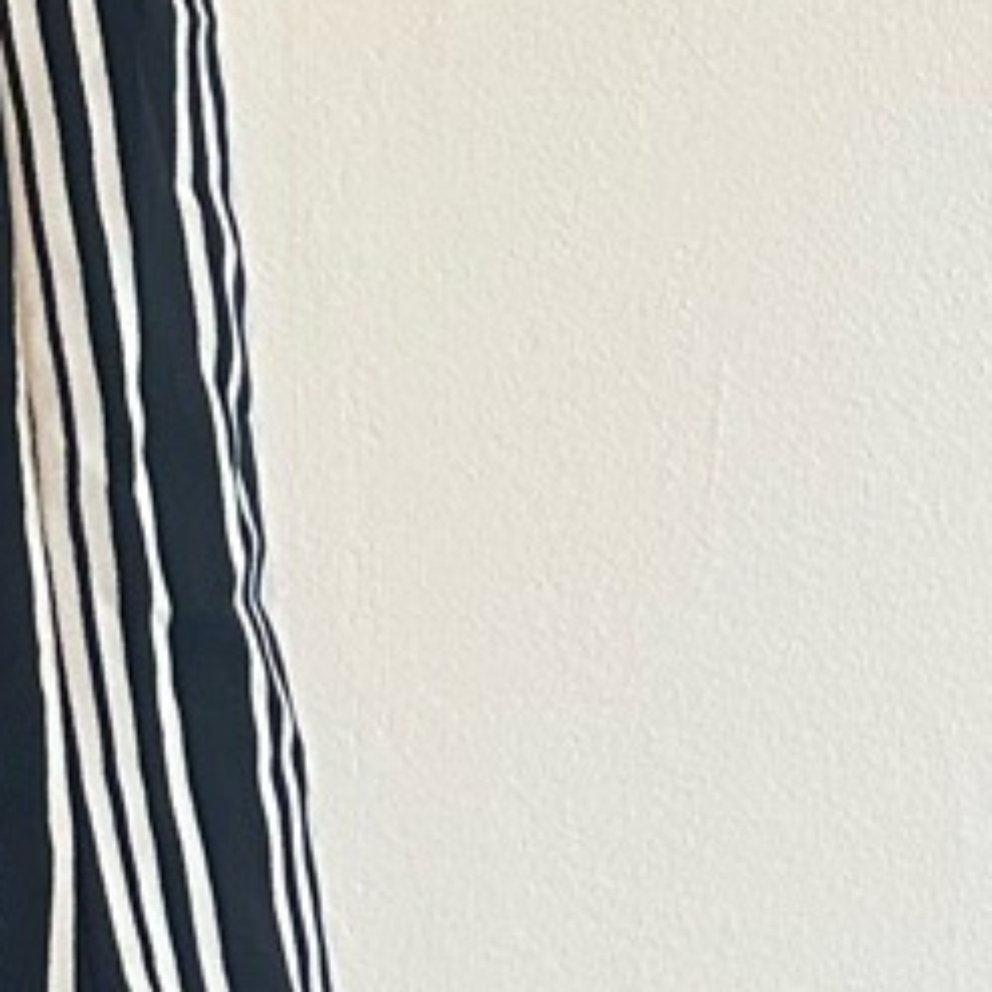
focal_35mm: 149
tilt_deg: -2.0
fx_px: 4831
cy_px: -763
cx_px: -952
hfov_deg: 10.8
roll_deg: +0.1
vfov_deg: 11.0
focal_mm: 5.7
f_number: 1.5
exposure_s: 1/78
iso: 125
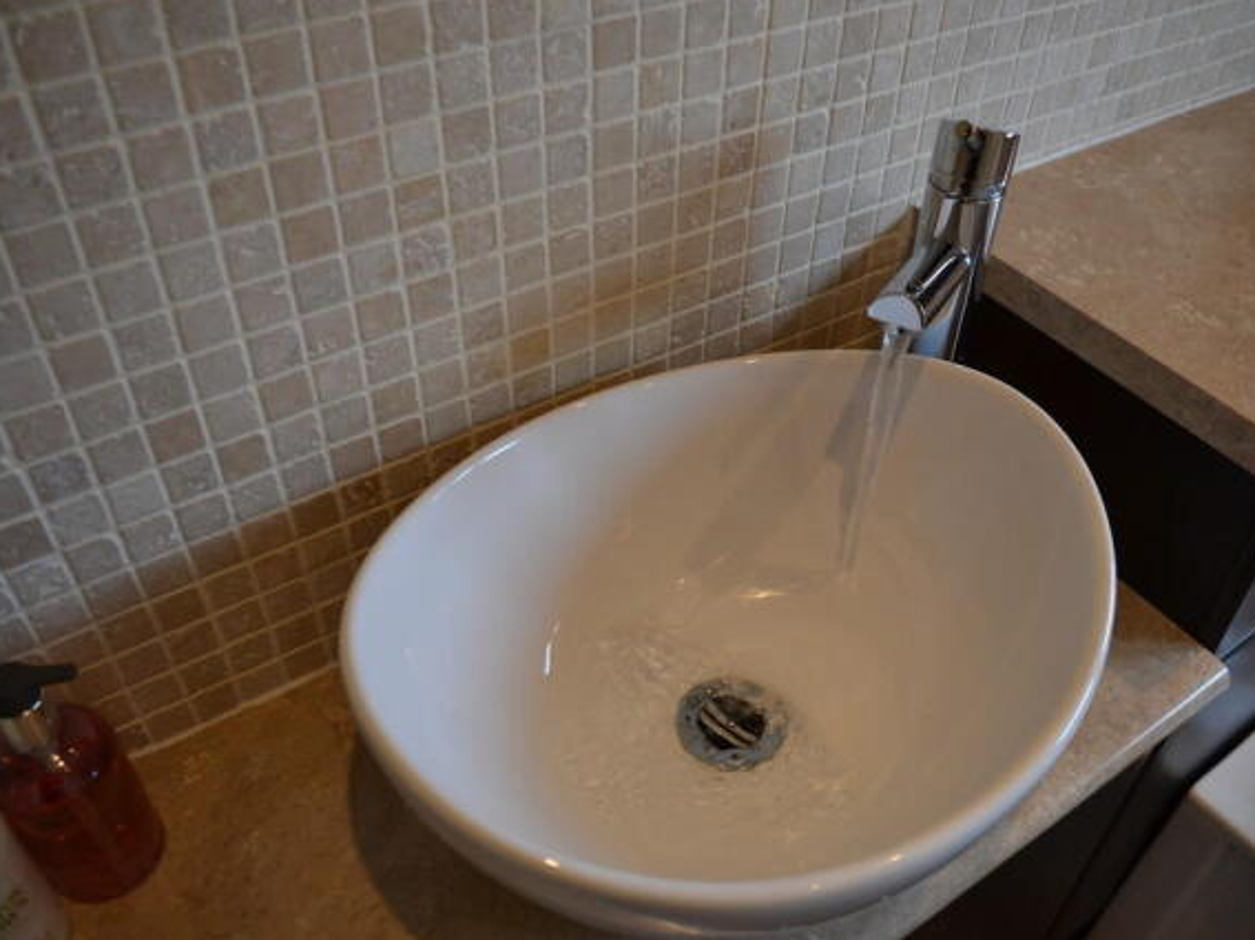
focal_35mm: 30
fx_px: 1087
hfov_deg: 59.9
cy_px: 459
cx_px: 683
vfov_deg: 46.8
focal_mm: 18
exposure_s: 1/60
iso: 400
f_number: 4
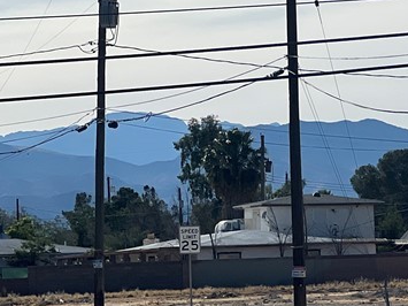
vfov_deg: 6.7
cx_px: 469
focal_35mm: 222
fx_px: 2616
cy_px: 108
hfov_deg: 8.8
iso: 32
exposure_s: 1/2801
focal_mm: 9
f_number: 2.8
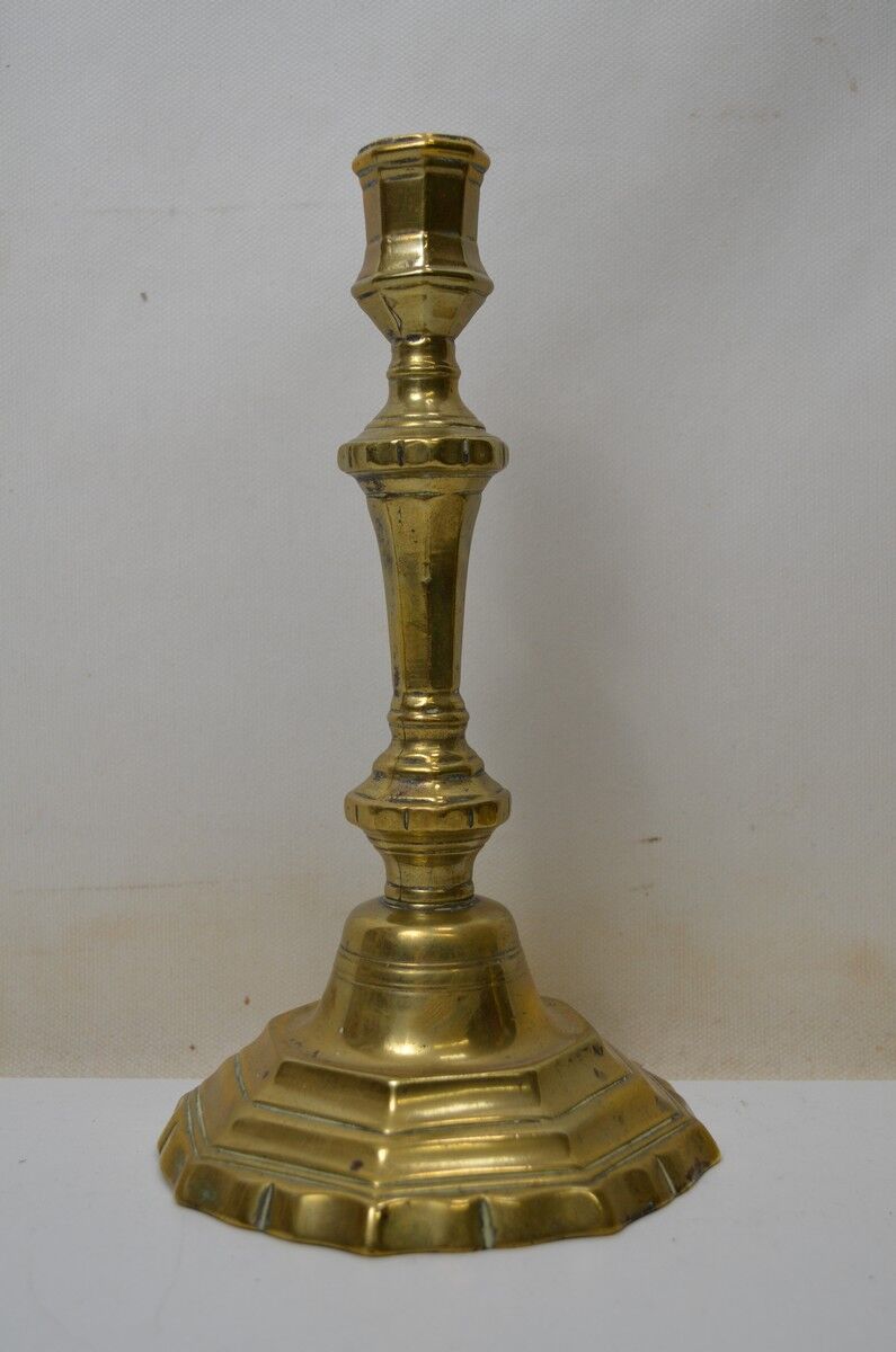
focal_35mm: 48
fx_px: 1800
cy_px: 676
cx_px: 448
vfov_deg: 41.2
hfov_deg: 28.0
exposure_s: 1/125
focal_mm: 32
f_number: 5.6
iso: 400
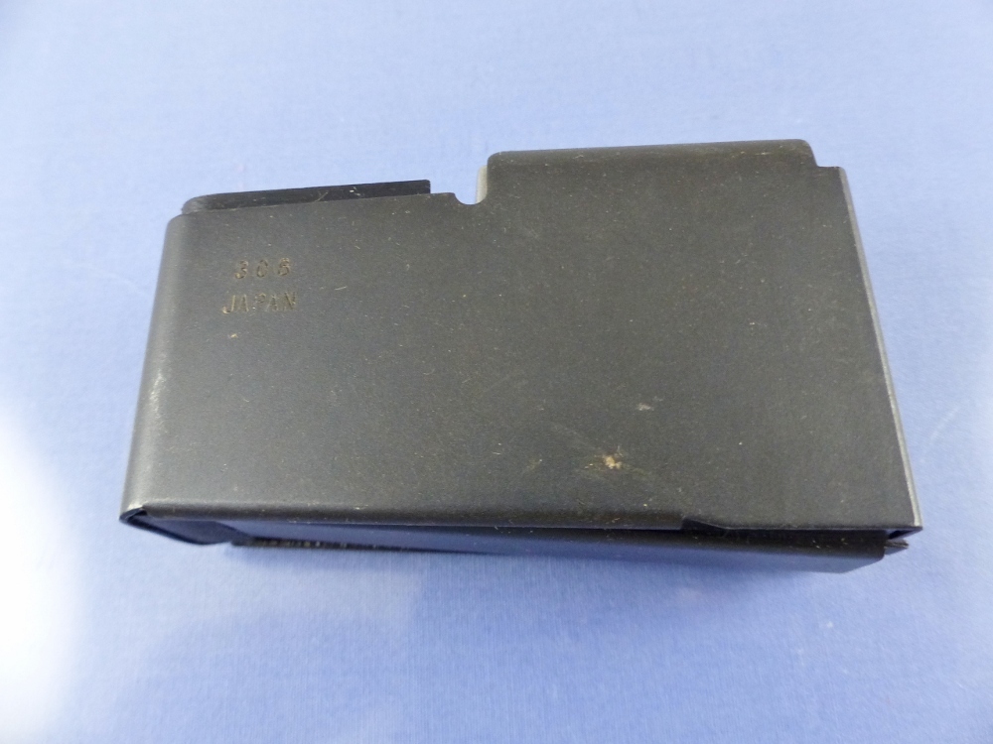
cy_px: 372
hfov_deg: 69.4
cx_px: 496
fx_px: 717
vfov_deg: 54.9
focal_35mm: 25
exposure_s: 1/60
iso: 320
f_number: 2.8
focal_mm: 4.5
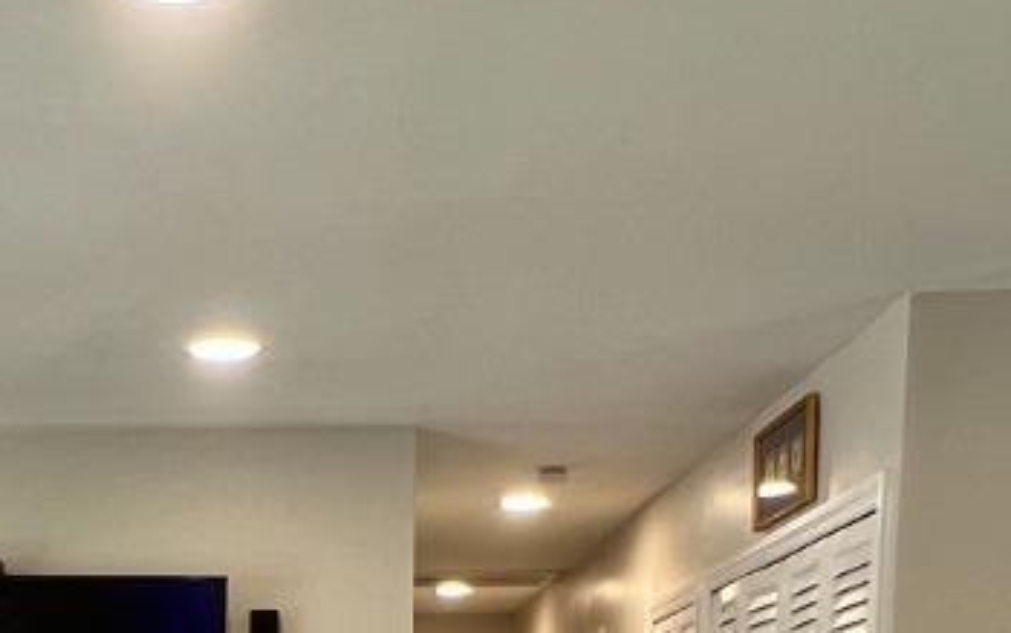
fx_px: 1626
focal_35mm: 59
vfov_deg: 18.2
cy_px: 1082
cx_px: 176
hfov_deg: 33.4
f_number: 1.8
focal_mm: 1.57
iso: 100
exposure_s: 1/99
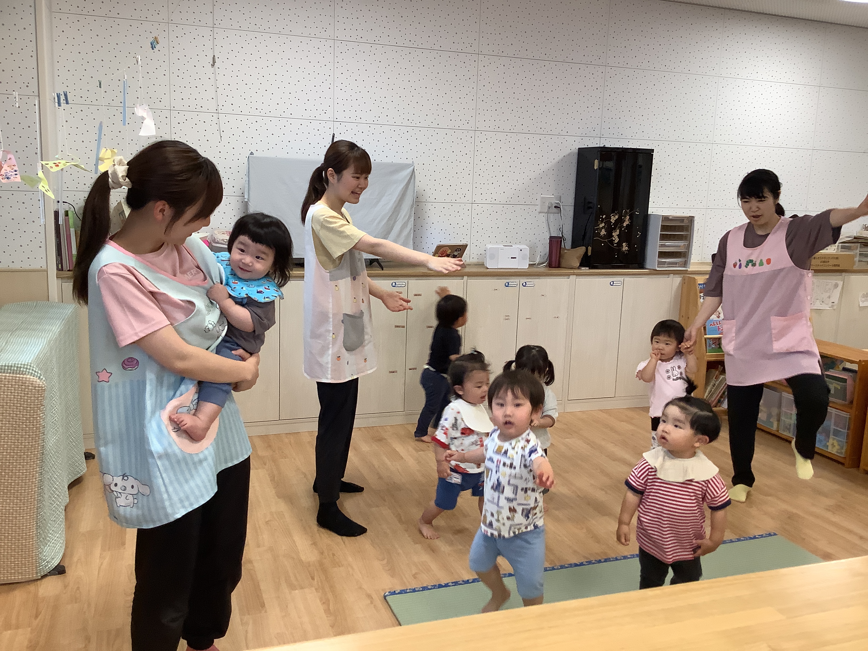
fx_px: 777
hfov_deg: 58.4
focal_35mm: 31
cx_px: 434
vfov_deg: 45.4
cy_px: 326
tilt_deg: -9.9
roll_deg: -2.2
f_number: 2.4
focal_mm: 3.3
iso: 125
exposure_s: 1/60
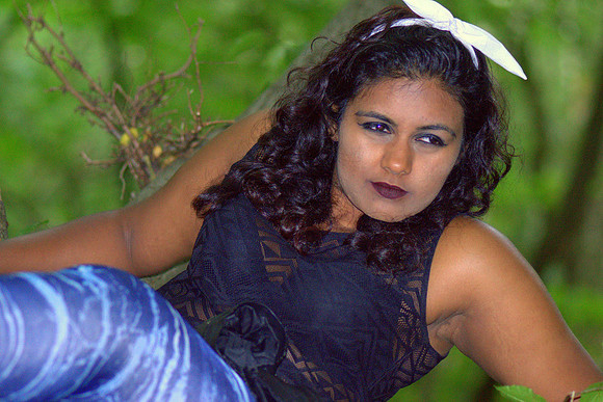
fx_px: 2513
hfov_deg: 13.7
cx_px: 302
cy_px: 201
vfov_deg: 9.2
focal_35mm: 150
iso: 800
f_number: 2.8
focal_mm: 100
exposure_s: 1/50
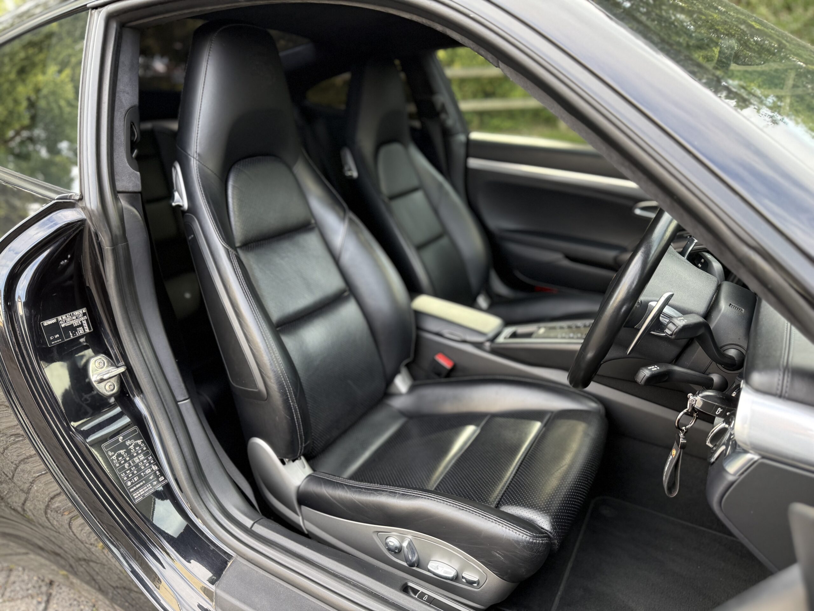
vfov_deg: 56.8
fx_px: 564
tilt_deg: -22.1
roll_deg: -1.9
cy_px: 306
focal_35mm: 24
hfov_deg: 71.6
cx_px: 407
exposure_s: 1/197
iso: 160
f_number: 1.78
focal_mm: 6.76
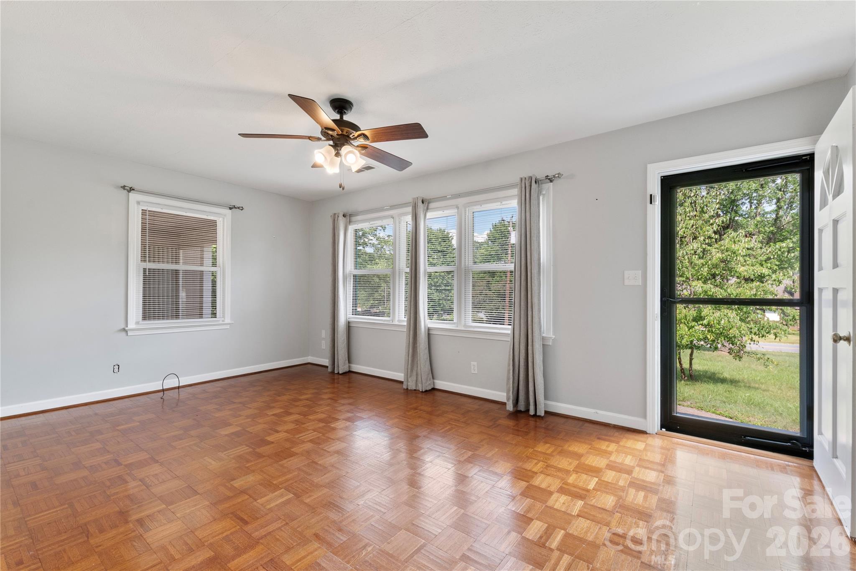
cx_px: 428
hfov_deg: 100.4
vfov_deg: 77.3
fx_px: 357
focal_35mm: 15
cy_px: 286
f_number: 8
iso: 400
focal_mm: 10
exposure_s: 1/3
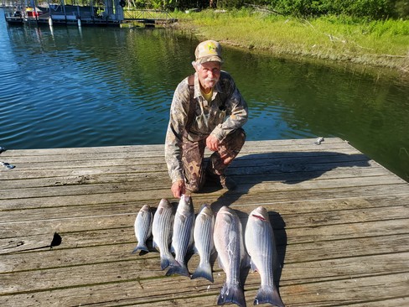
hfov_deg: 67.3
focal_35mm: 26
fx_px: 307
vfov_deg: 53.1
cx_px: 204
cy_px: 154
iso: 50
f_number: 2.4
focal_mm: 4.3
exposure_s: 1/970
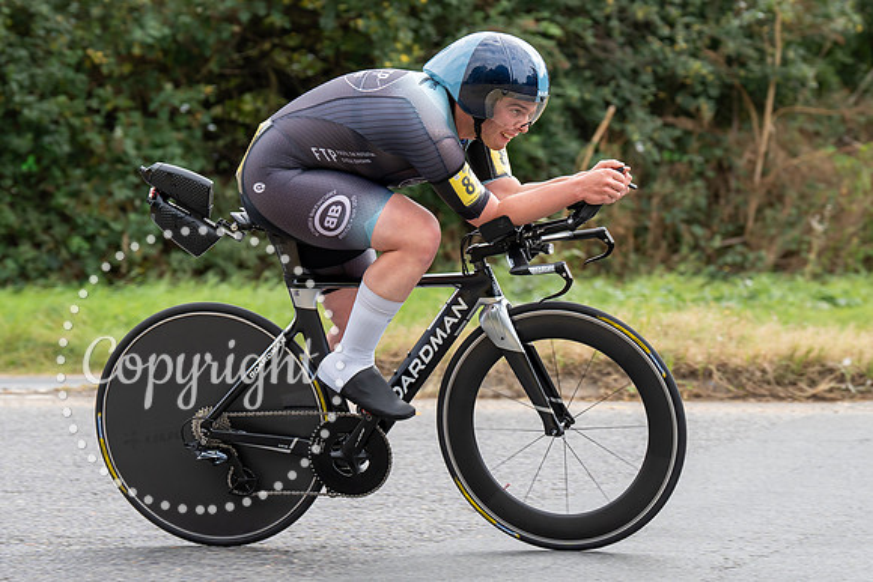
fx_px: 3018
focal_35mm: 124
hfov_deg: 16.5
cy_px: 187
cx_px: 496
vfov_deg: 11.0
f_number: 4
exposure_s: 1/1000
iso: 400
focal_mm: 87
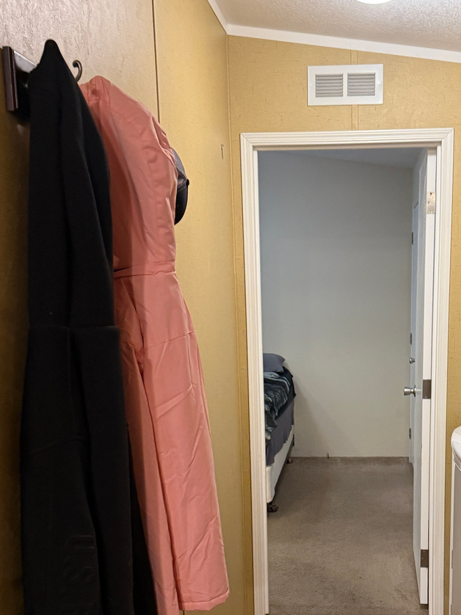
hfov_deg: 32.5
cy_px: 429
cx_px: 314
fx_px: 782
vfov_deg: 42.1
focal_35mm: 44
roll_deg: +0.0
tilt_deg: -12.5
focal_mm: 6.76
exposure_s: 1/60
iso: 400
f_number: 1.78
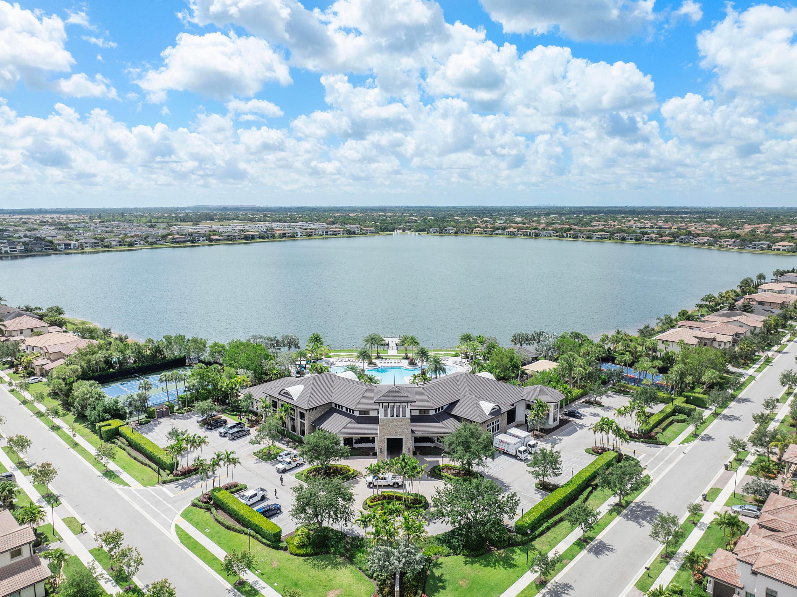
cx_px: 398
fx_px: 552
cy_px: 298
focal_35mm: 24
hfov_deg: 71.6
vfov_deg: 56.8
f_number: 2.8
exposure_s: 1/2500
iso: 100
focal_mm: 12.29
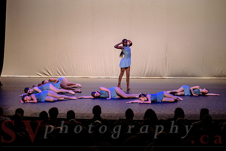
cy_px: 63
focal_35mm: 94
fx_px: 588
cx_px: 113
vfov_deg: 14.6
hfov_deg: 21.8
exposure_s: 1/500
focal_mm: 80
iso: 1250
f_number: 2.8
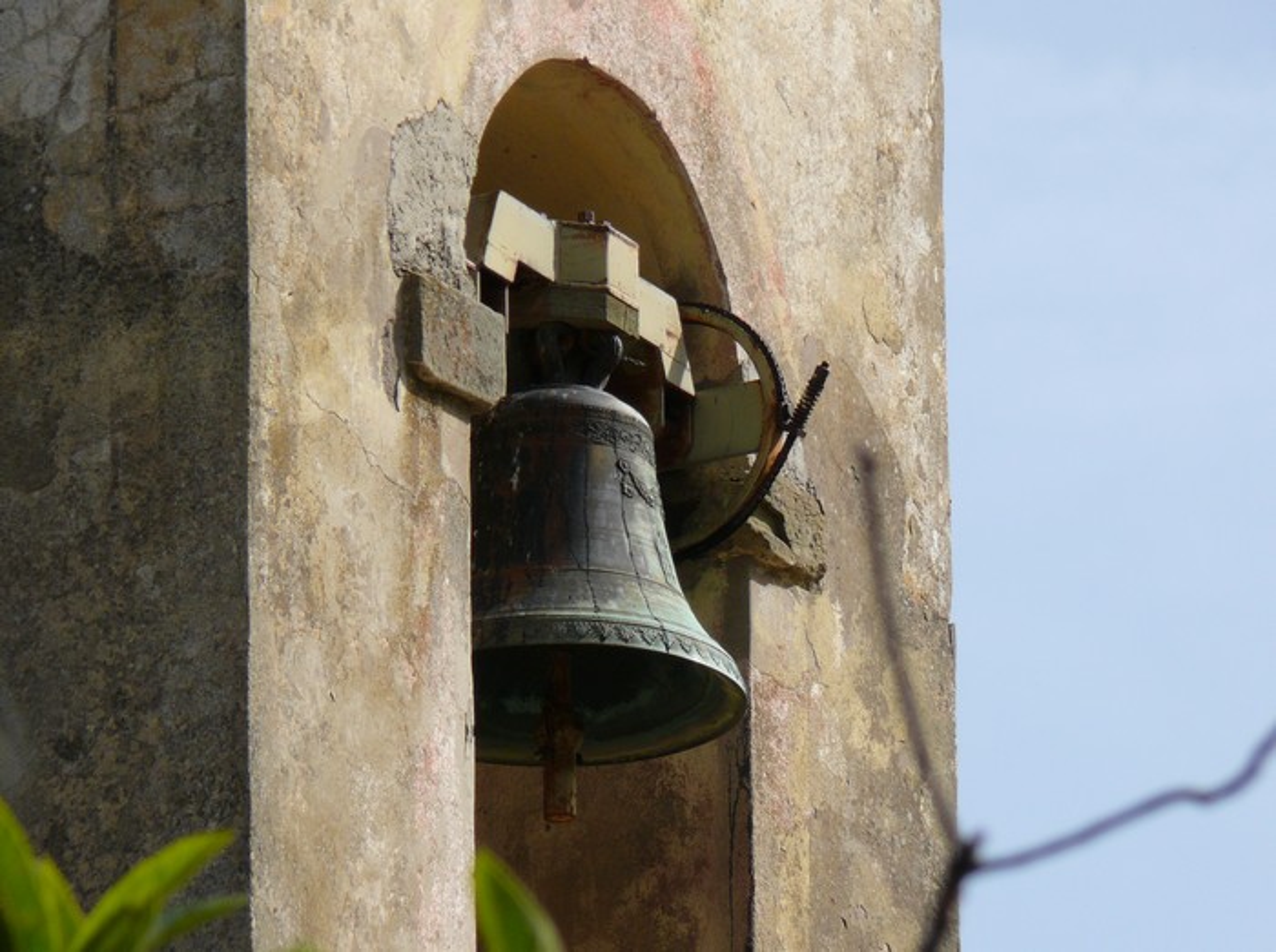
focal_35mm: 420
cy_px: 476
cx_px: 638
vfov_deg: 3.5
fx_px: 15450
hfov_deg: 4.7
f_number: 6.3
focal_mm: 88.8
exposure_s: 1/400
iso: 100
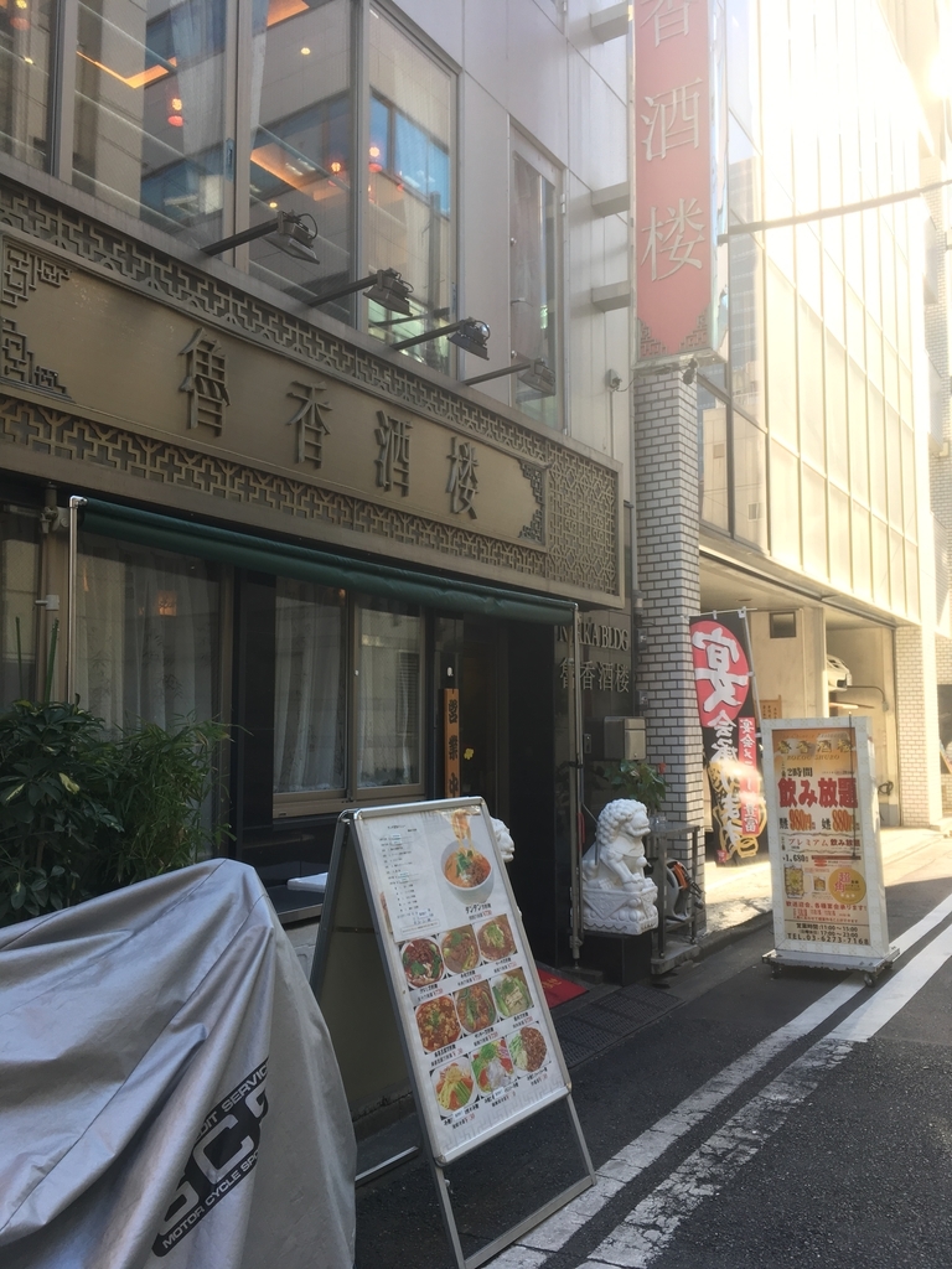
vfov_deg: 61.7
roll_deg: +0.9
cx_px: 476
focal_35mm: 29
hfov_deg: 48.2
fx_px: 1063
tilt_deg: +3.2
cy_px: 634
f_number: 2.2
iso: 32
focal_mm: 4.15
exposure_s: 1/120
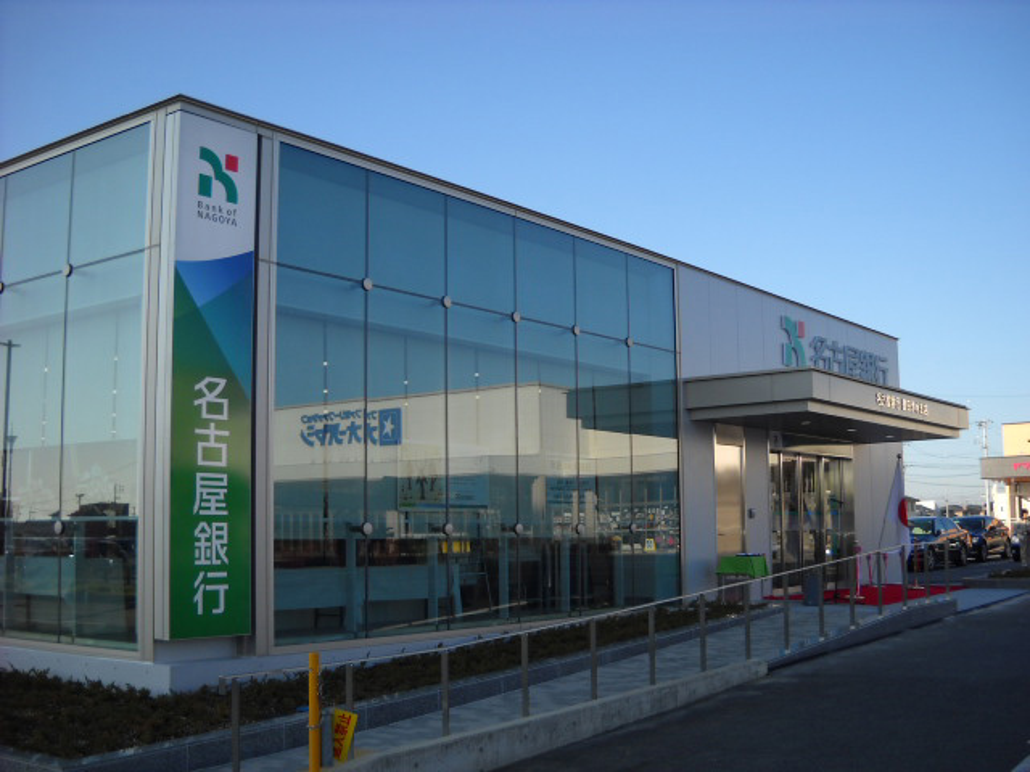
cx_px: 515
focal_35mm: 41
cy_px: 386
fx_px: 1220
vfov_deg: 35.1
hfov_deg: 45.8
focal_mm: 6.72
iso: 64
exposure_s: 1/168
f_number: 5.5
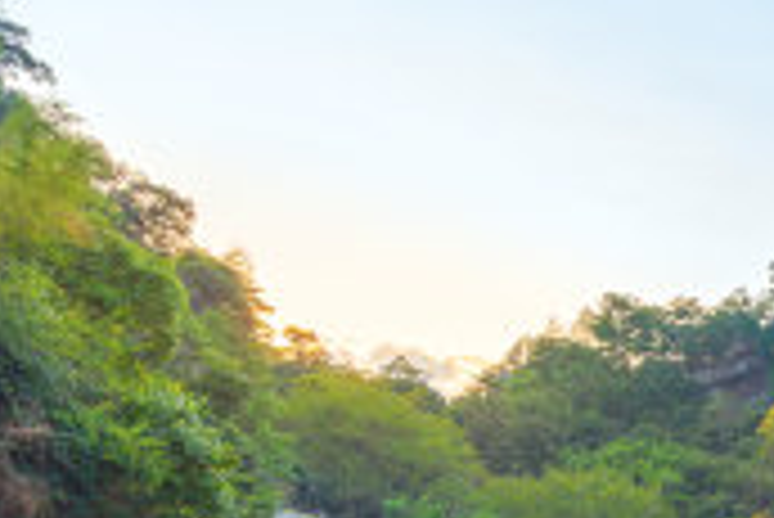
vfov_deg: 20.9
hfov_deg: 22.4
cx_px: 1300
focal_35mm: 64
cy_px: 446
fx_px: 1377
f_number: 8
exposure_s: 1/50
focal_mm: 18
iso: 64
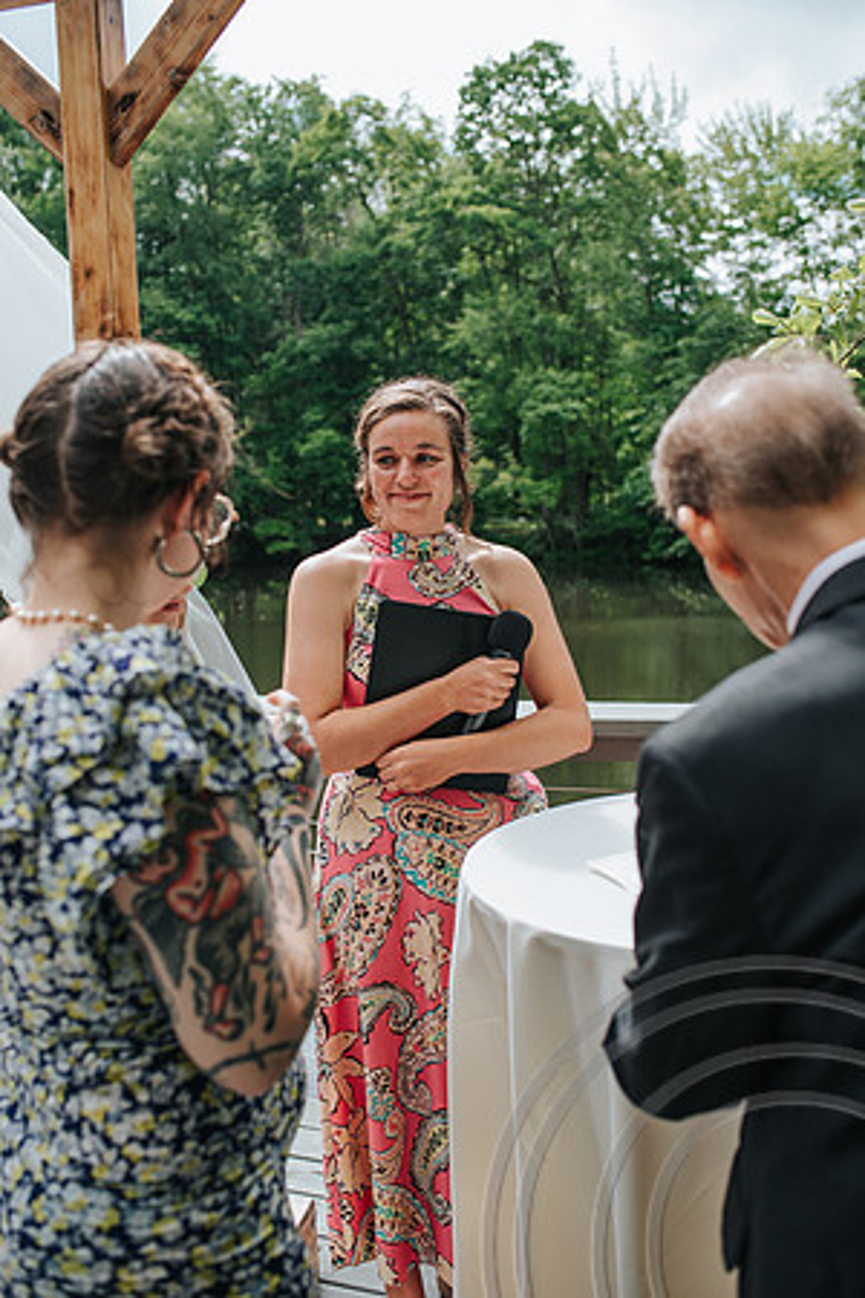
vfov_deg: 54.4
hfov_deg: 37.9
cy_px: 649
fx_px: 1261
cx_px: 432
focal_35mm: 35
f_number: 3.5
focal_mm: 35
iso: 220
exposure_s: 1/800
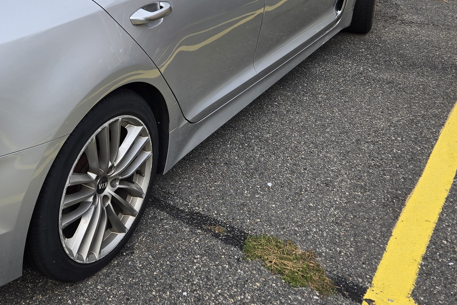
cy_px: 45
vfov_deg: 25.8
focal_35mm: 51
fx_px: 647
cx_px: 105
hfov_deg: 37.7
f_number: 1.8
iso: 25
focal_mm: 5.4
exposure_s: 1/288
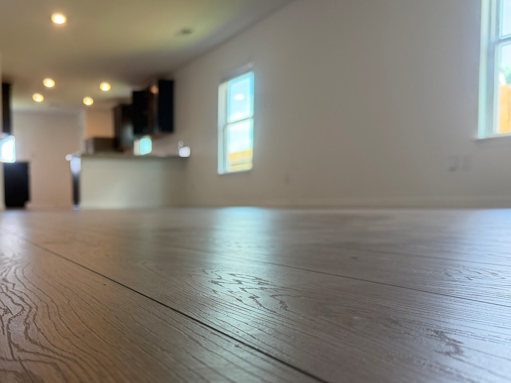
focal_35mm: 35
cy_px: 233
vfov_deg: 40.5
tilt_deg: -2.9
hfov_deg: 51.0
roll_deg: +1.0
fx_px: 517
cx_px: 147
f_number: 1.78
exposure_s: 1/120
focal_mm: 6.76
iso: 160
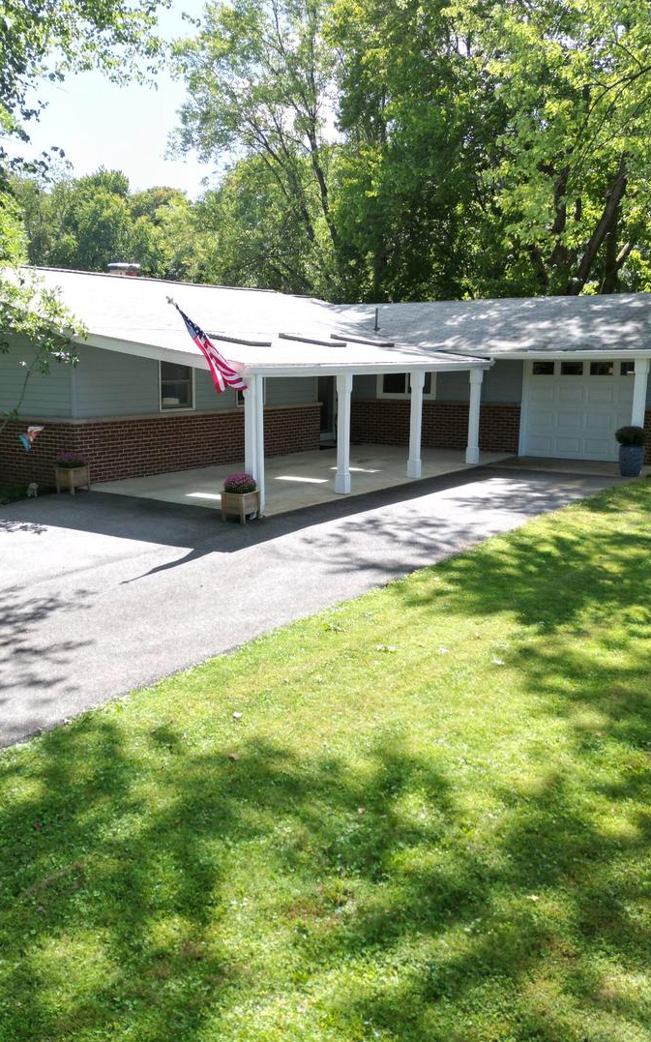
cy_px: 521
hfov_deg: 37.0
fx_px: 965
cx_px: 243
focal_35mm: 34
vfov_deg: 56.7
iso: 120
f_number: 1.7
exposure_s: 1/1000
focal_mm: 6.72
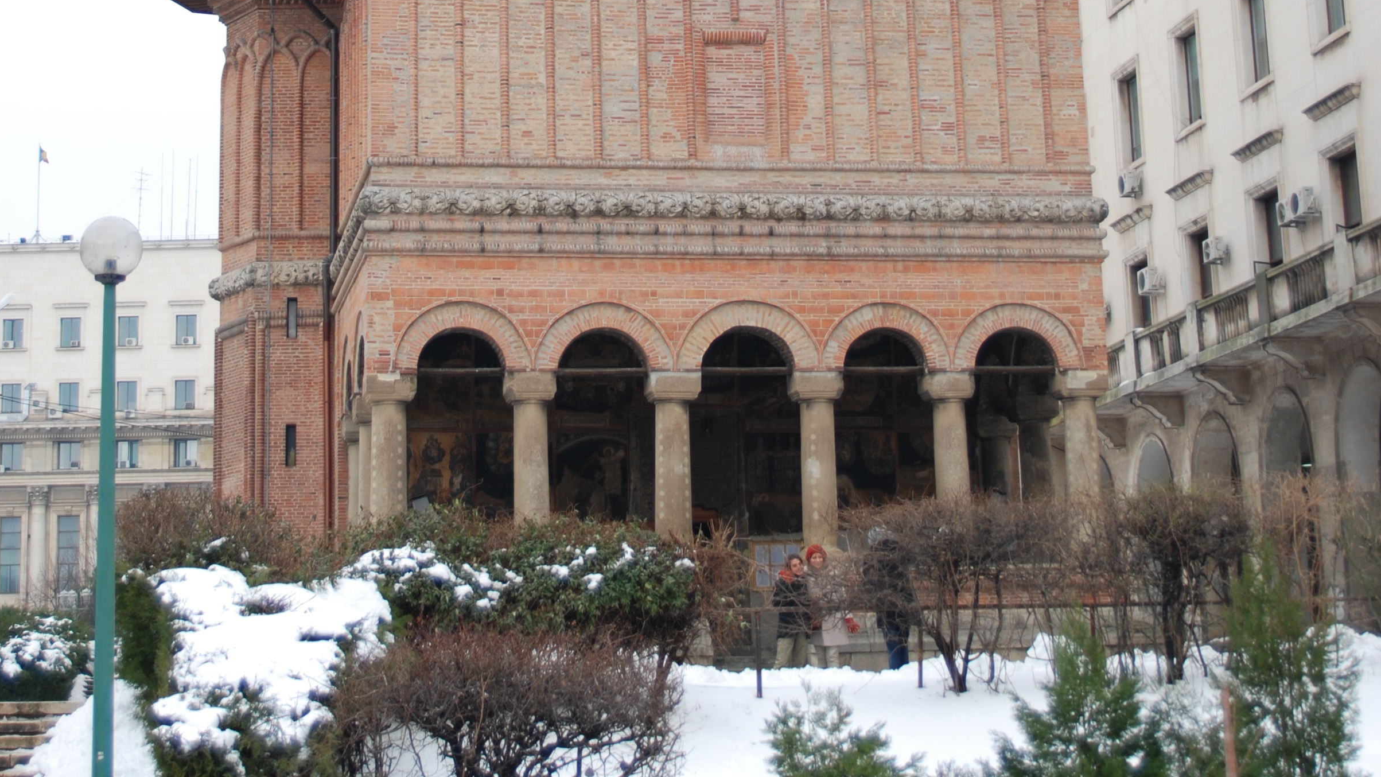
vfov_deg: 14.5
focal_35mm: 81
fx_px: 2966
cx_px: 676
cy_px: -109
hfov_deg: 26.2
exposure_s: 1/125
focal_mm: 32
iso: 100
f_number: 5.6
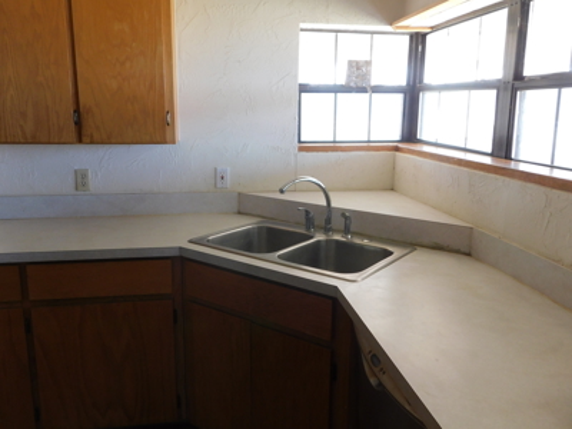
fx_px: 463
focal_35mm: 28
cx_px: 286
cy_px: 214
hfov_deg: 63.4
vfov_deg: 49.7
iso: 180
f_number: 3.2
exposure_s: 1/30
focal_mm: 4.9
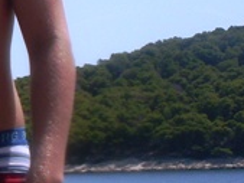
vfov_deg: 8.3
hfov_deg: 10.3
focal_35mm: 180
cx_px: -208
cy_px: 68
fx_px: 1270
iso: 80
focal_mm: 6.3
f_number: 8.4
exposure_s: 1/250
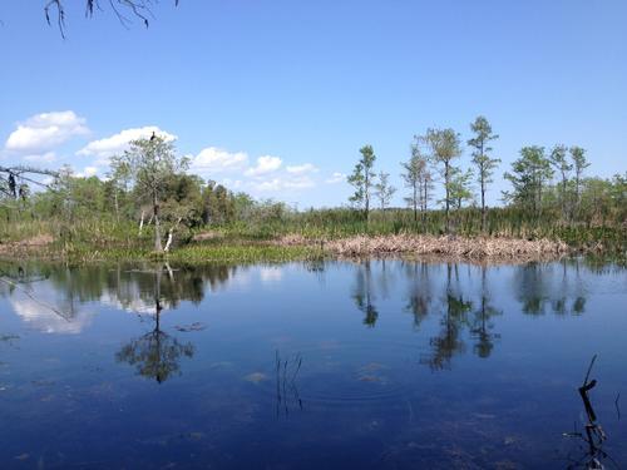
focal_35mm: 35
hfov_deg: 52.6
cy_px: 235
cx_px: 314
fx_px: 634
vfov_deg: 40.7
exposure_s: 1/1346
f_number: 2.4
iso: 50
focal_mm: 4.28
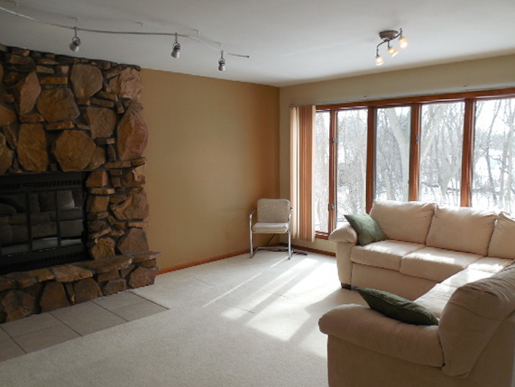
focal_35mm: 28
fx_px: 417
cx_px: 273
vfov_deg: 49.8
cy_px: 198
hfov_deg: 63.4
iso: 125
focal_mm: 4.5
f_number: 3.3
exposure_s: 1/160
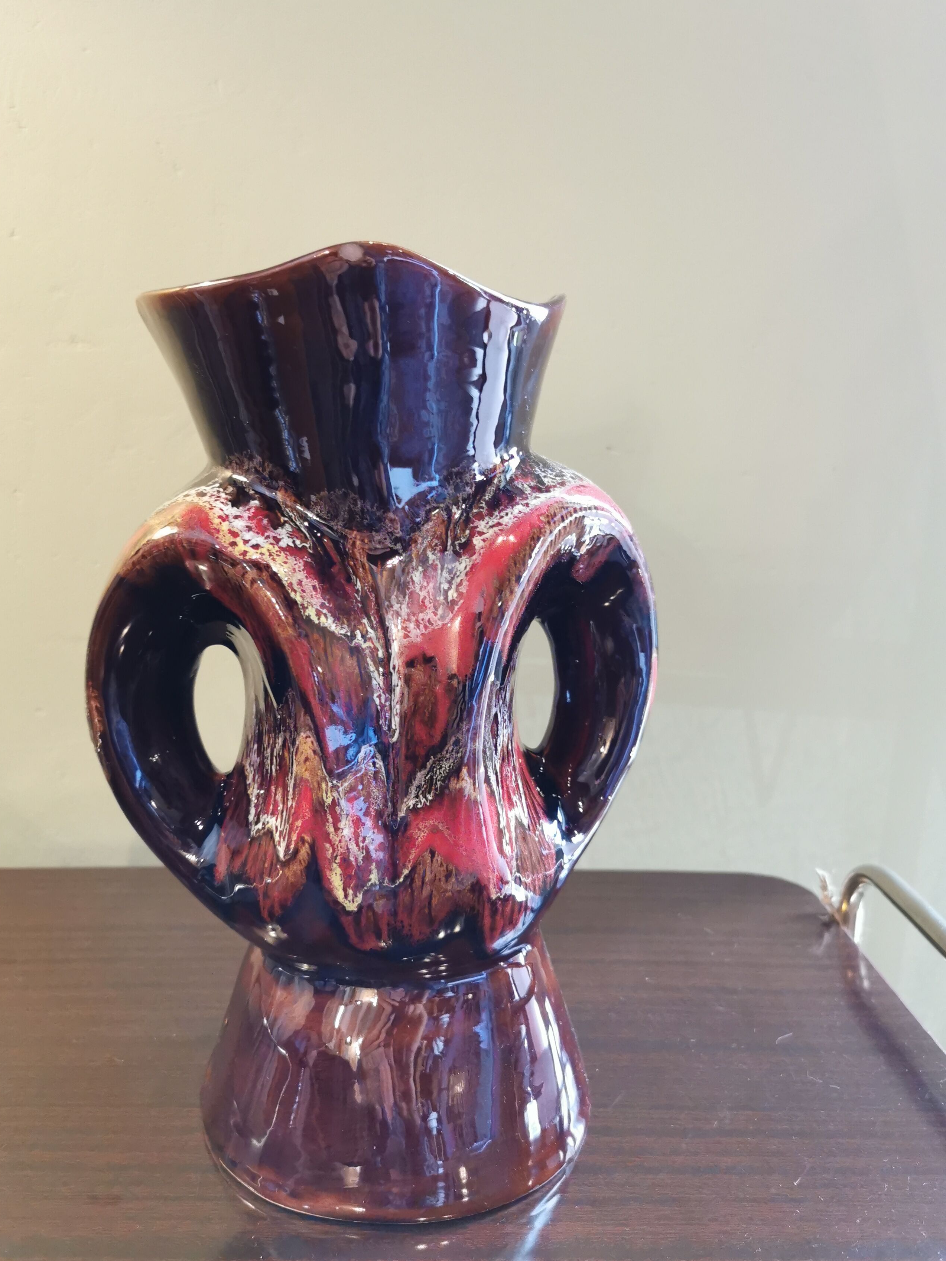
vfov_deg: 61.7
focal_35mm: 29
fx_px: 1057
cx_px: 443
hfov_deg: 48.2
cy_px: 627
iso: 320
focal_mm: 5.56
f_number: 1.6
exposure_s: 1/50
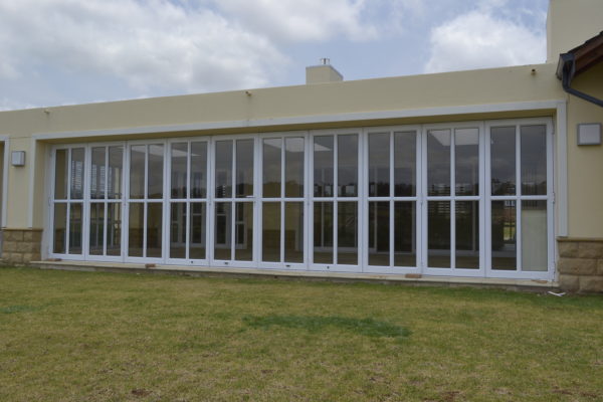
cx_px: 302
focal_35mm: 33
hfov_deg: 57.2
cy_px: 201
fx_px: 553
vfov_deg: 40.0
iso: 100
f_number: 11
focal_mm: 22
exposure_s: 1/160
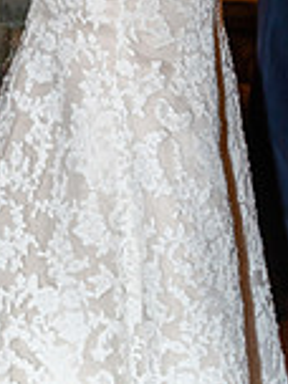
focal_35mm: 213
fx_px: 2363
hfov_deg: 6.9
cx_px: 364
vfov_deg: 9.1
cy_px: -182
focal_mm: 75
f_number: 2.8
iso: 1000
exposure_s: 1/60
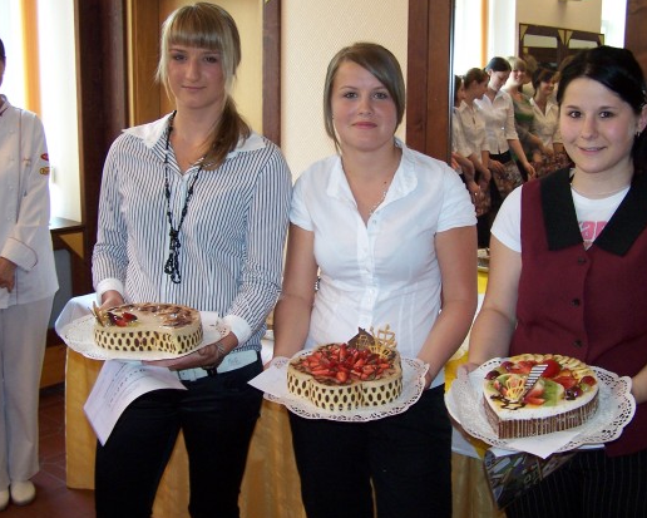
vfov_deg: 32.8
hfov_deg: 40.3
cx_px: 337
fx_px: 881
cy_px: 271
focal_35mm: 46
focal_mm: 6.3
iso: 140
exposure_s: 1/60
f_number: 2.8
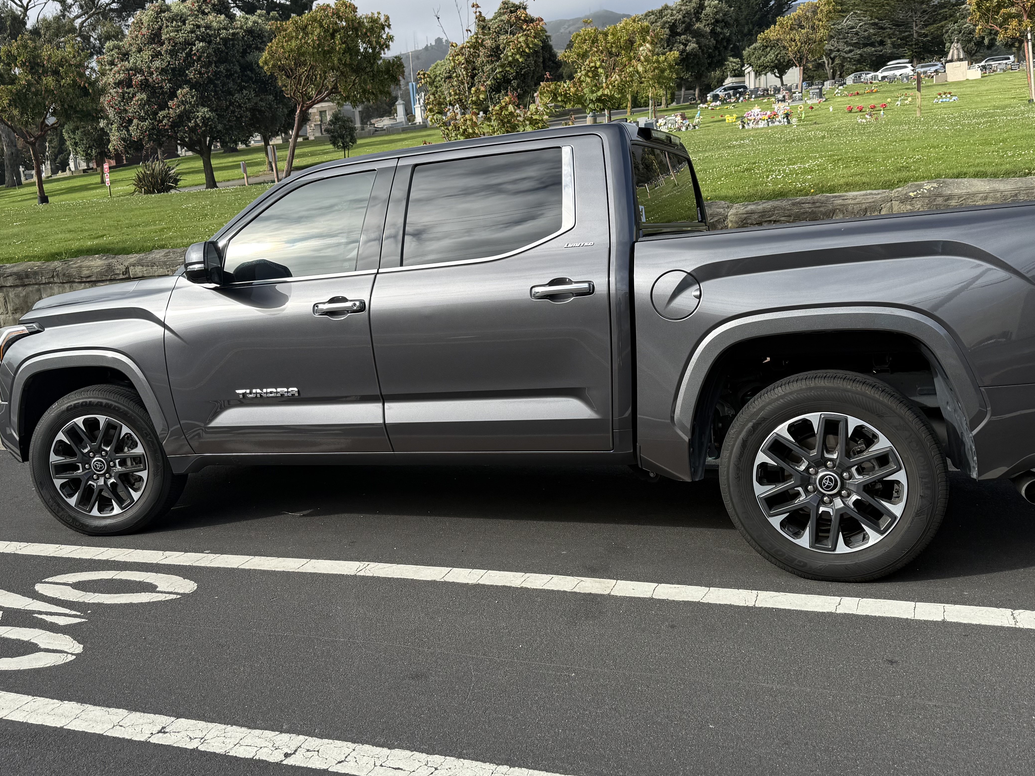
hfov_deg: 55.3
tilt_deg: -8.5
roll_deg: +6.0
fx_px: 987
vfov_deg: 42.9
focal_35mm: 33
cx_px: 484
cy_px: 355
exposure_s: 1/2907
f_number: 1.78
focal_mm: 6.76
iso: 80
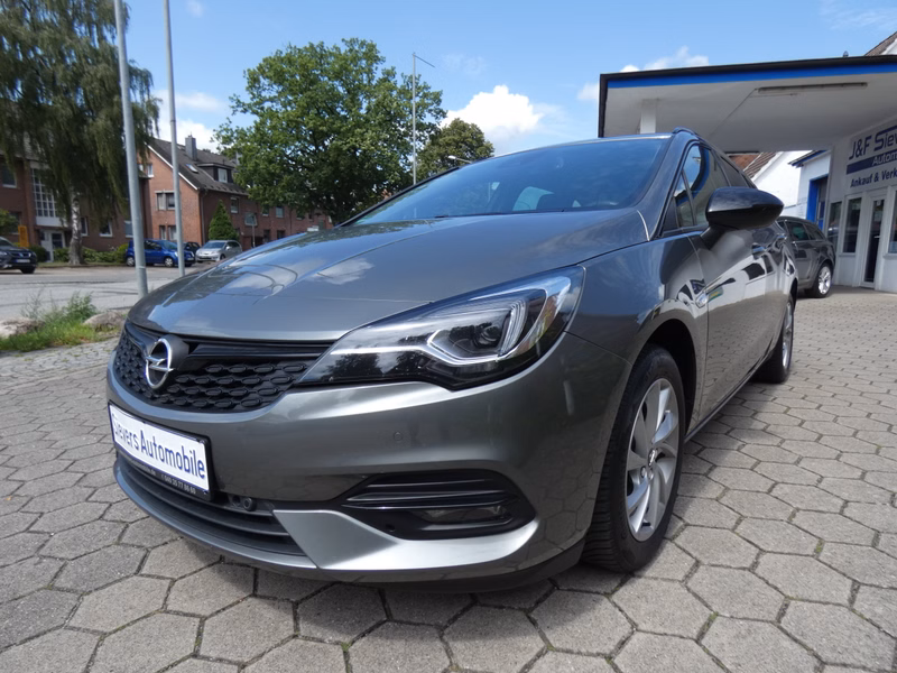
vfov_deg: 66.0
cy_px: 336
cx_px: 448
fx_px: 518
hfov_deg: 81.7
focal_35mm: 20
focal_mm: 3.6
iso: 80
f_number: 2.8
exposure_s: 1/1000
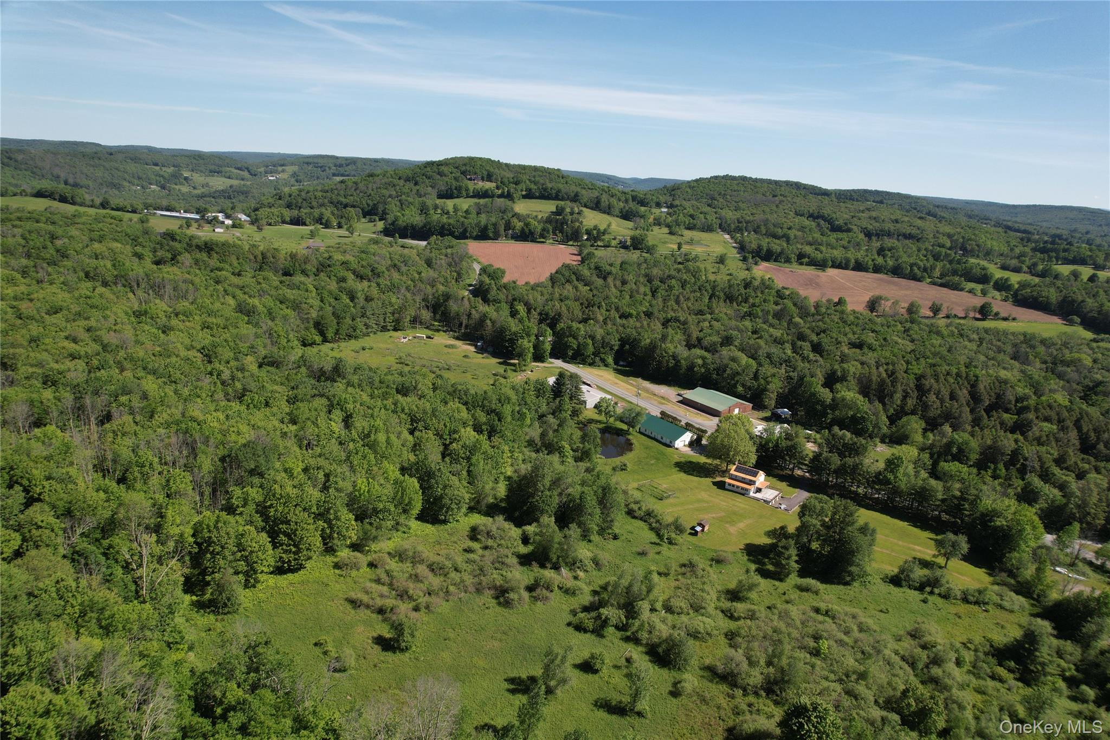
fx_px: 678
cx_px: 555
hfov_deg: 78.6
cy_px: 370
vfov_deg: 57.2
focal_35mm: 22
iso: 100
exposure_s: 1/1500
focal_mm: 8.38
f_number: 2.8
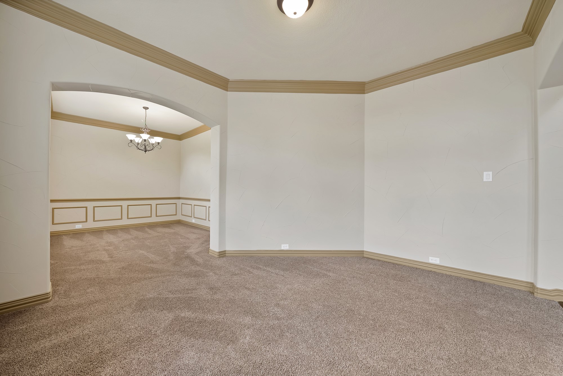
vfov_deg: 90.1
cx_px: 282
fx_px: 188
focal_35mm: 12
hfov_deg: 112.6
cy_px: 188
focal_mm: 12
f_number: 9
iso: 640
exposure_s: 1/1.67
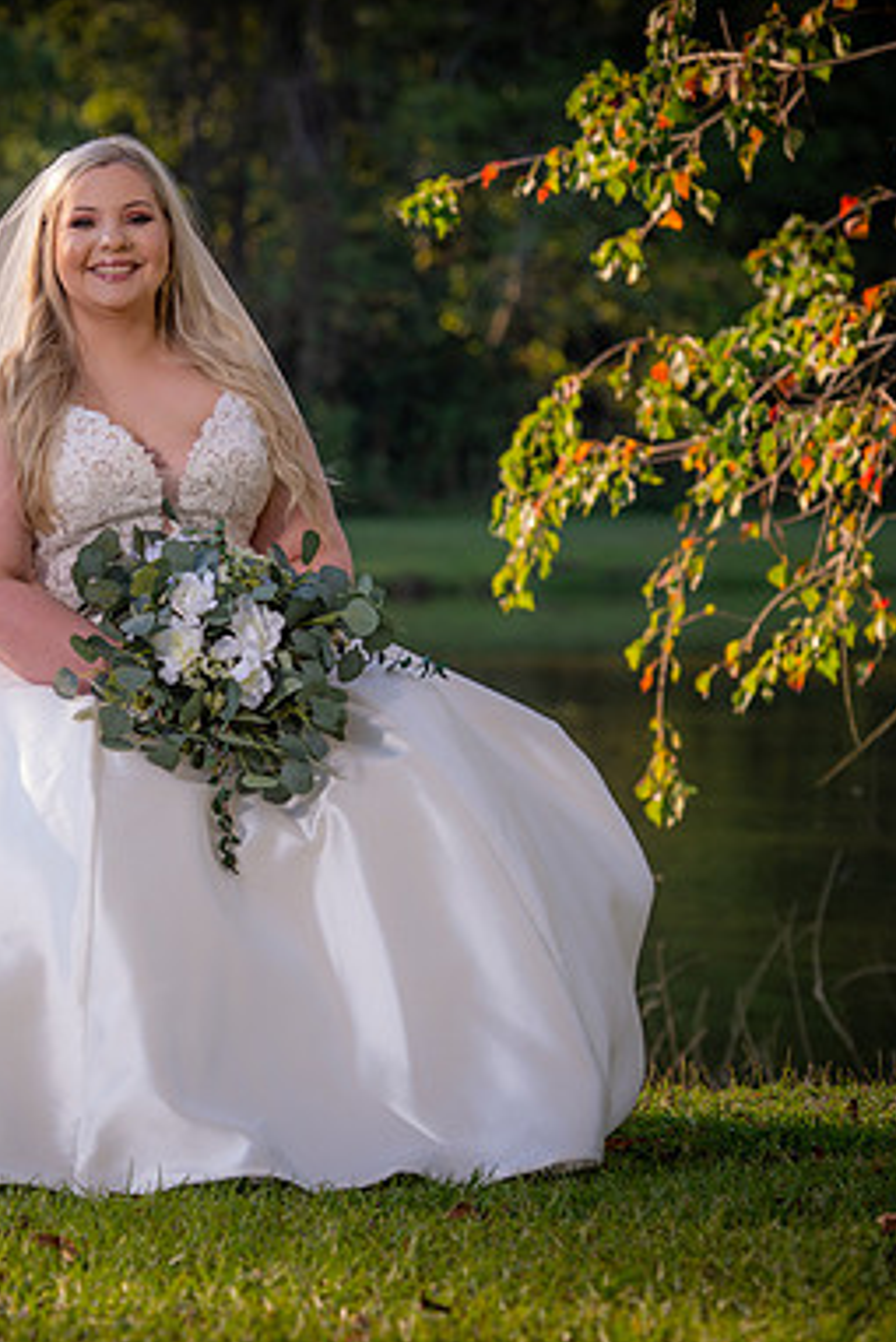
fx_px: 6340
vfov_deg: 12.1
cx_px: 77
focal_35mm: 170
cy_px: 671
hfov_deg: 8.1
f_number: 5
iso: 125
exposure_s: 1/160
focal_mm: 112
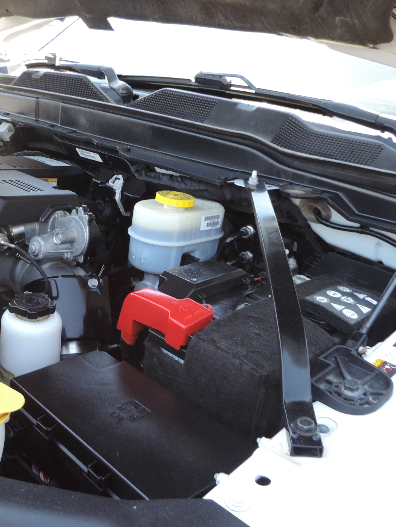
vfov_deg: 50.1
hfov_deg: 37.9
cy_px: 266
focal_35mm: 37
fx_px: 564
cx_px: 110
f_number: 3
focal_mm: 4.3
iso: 80
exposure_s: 1/60
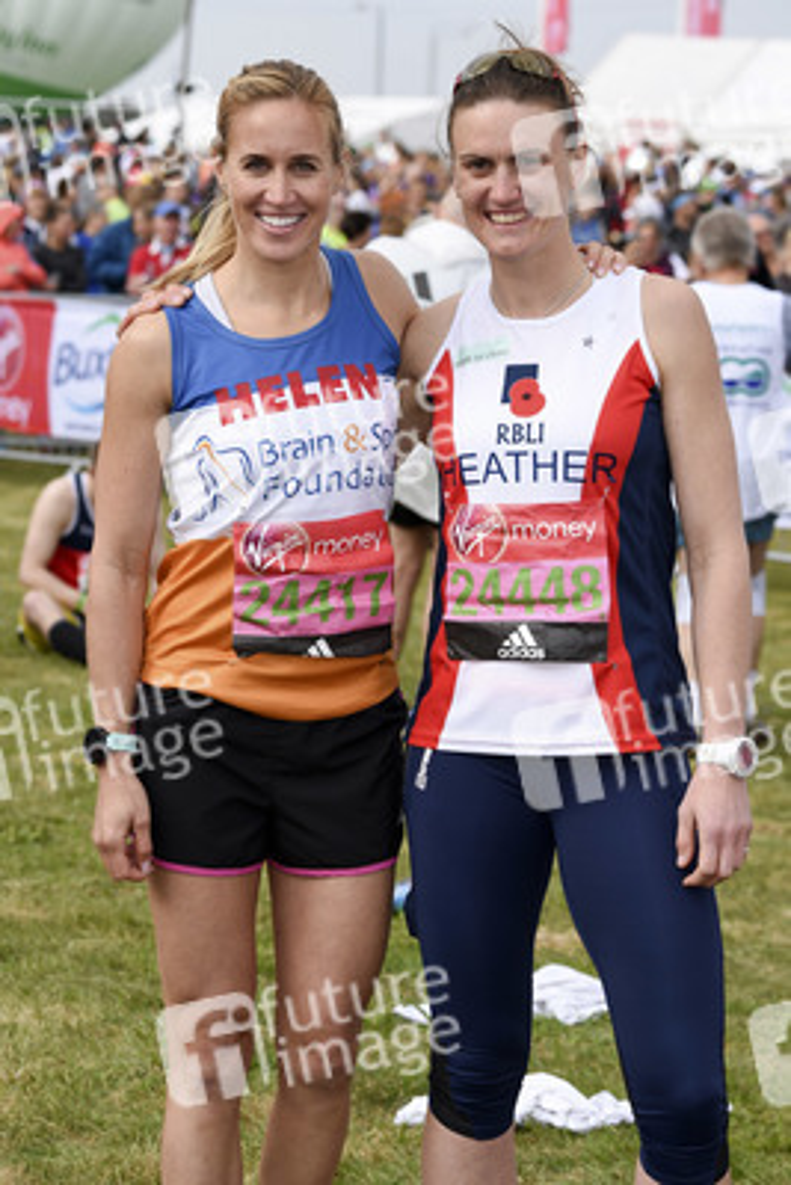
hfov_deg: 11.4
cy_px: 592
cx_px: 396
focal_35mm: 120
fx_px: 3951
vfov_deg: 17.1
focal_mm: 120
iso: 100
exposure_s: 1/250
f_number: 7.1
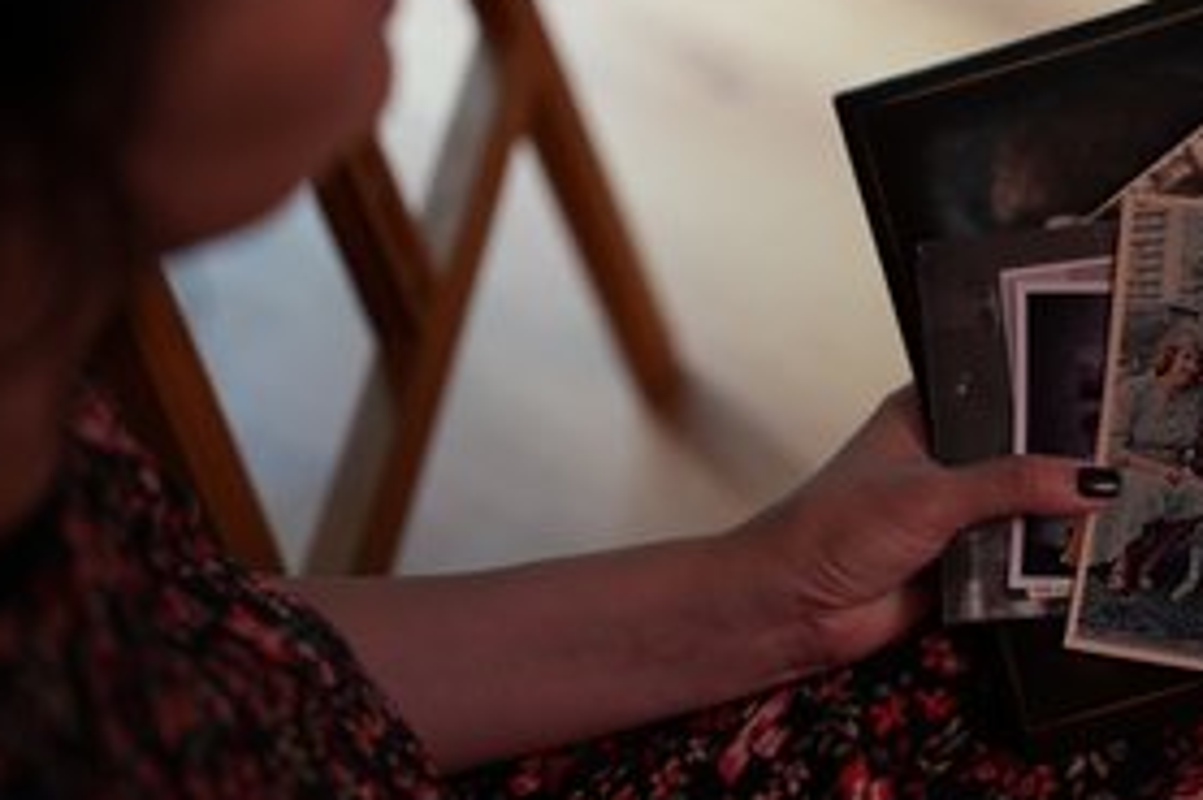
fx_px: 3607
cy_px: 339
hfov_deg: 18.8
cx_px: 852
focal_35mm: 108
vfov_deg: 12.7
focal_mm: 75
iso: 2000
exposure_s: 1/100
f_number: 2.8
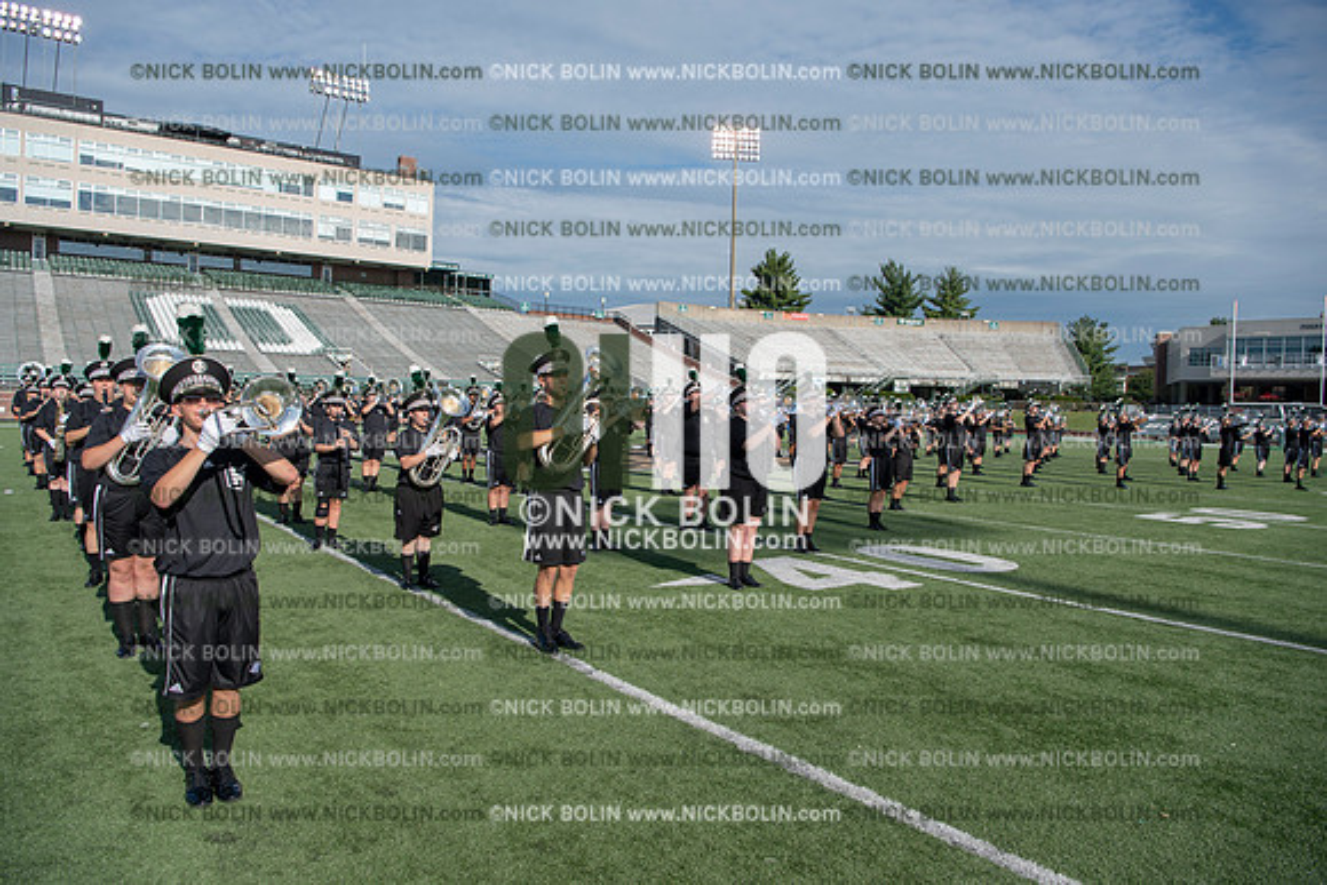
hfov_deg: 73.7
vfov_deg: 53.2
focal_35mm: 24
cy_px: 442
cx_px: 664
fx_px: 885
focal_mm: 24
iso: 100
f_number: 5.6
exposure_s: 1/640
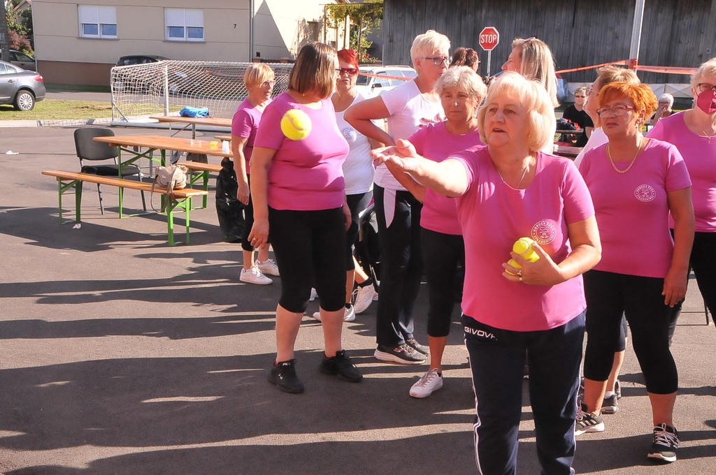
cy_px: 238
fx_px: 953
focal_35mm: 48
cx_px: 358
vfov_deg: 28.0
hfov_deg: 41.2
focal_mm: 32
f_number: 14
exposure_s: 1/800
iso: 2000
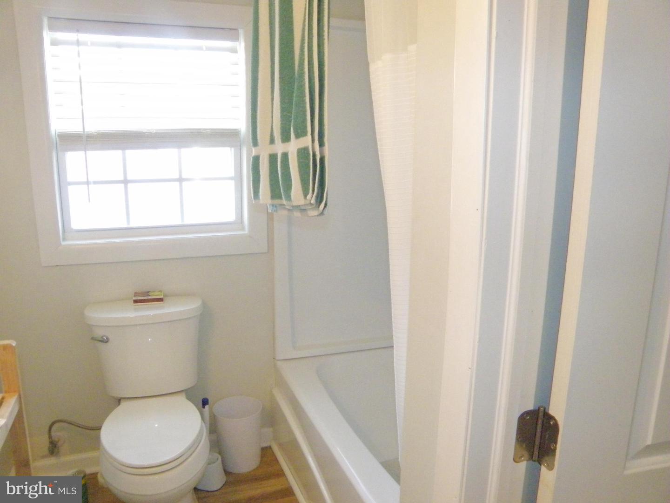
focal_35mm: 26
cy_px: 252
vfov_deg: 53.1
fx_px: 503
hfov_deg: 67.3
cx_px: 335
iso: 800
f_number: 5.6
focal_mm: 4.6
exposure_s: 1/50
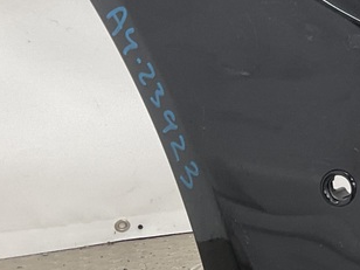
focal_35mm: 95
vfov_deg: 15.5
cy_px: 216
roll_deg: -1.7
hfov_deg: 18.1
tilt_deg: -15.5
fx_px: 988
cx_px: 560
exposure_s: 1/120
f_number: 1.8
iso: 32
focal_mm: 3
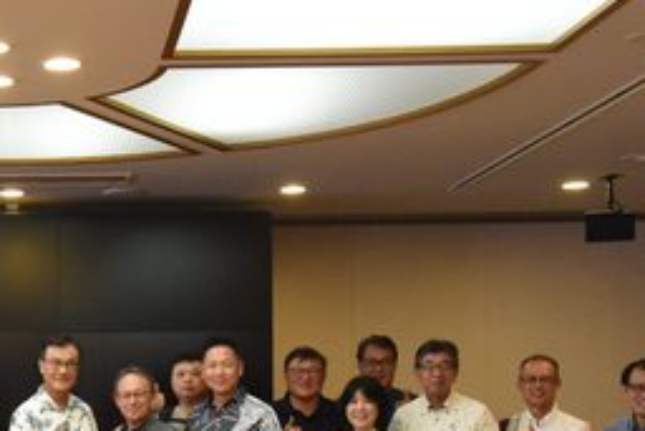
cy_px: 411
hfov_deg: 23.2
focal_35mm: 84
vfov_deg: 16.0
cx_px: 9
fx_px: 1506
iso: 10000
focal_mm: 35
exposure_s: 1/200
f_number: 7.1
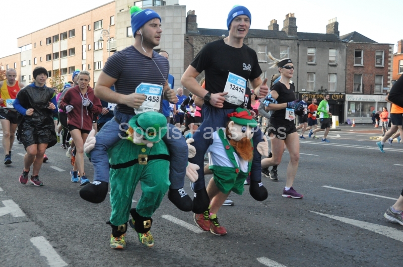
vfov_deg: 34.1
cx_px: 202
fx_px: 436
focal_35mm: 39
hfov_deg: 49.6
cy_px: 134
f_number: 4
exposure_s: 1/2000
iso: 2000
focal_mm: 26
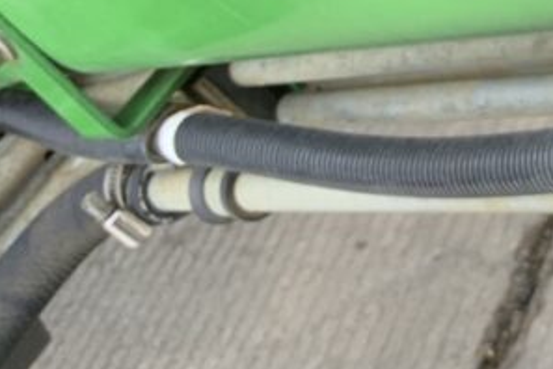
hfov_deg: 17.0
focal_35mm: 104
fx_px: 1597
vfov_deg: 12.0
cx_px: 920
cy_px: -328
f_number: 1.8
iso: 50
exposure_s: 1/122
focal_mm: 3
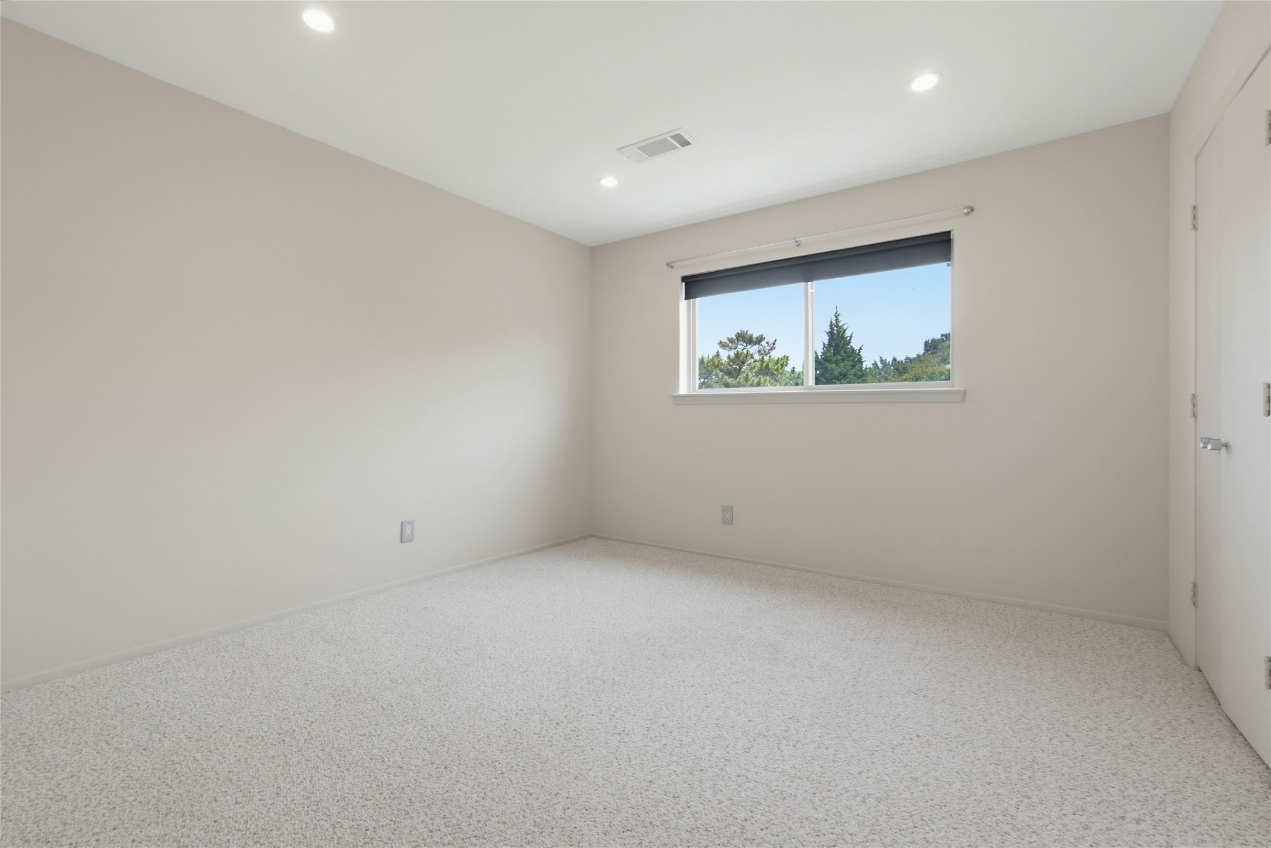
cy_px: 424
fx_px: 530
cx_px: 636
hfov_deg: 100.4
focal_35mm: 15
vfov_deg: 77.3
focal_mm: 10
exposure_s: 1/4
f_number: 11
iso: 200
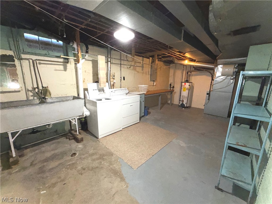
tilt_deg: -12.0
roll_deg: +0.0
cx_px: 136
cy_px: 102
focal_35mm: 14
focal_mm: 2.22
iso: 200
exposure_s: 1/60
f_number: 2.2
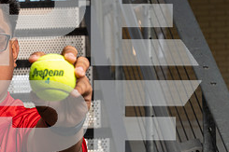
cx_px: -36
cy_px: 130
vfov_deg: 8.2
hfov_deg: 12.1
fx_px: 1055
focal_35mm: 166
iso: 200
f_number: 8
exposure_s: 1/250
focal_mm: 70
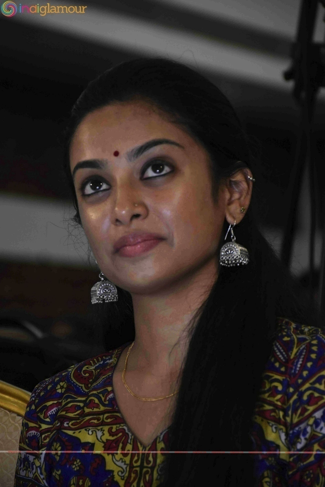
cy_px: 244
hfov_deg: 7.5
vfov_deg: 11.2
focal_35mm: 183
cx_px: 162
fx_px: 2478
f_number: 5.6
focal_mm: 122
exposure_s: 1/100
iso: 2500
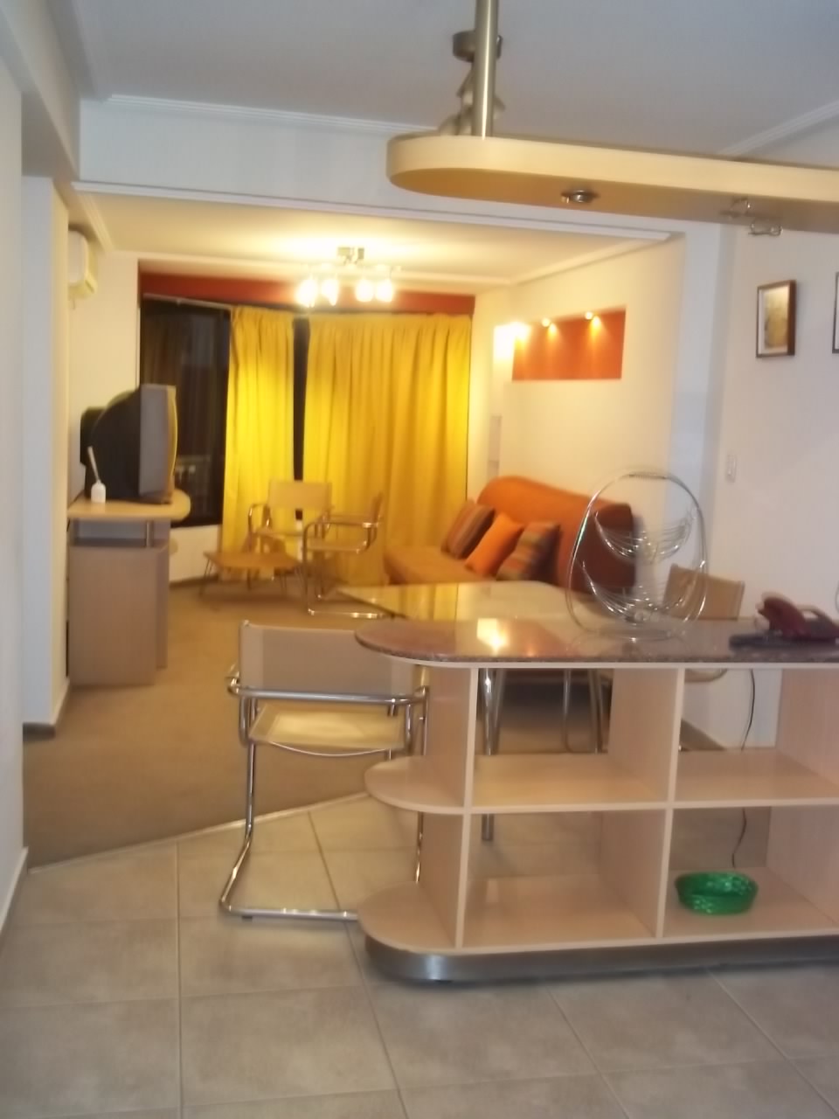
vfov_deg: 51.4
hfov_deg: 39.7
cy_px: 560
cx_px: 420
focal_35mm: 36
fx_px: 1163
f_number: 3.1
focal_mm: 6.5
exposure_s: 1/30
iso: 320
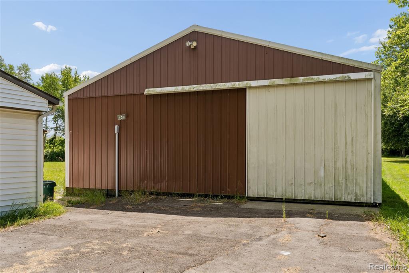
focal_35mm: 30
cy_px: 136
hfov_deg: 61.9
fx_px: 341
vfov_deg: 43.6
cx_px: 204
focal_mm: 30
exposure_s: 1/125
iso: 400
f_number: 14
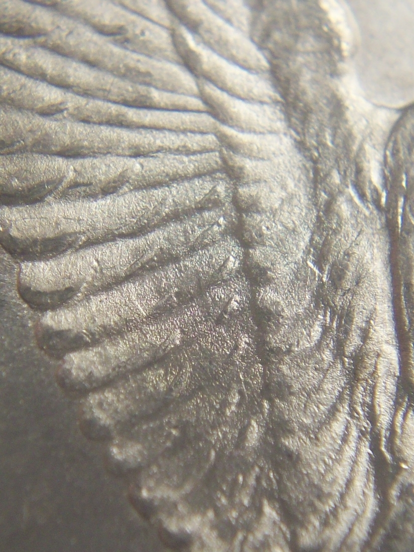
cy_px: 276
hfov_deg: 22.9
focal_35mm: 64
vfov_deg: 30.3
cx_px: 207
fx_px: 1021
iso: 80
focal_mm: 10.7
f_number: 3.8
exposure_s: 1/20.3
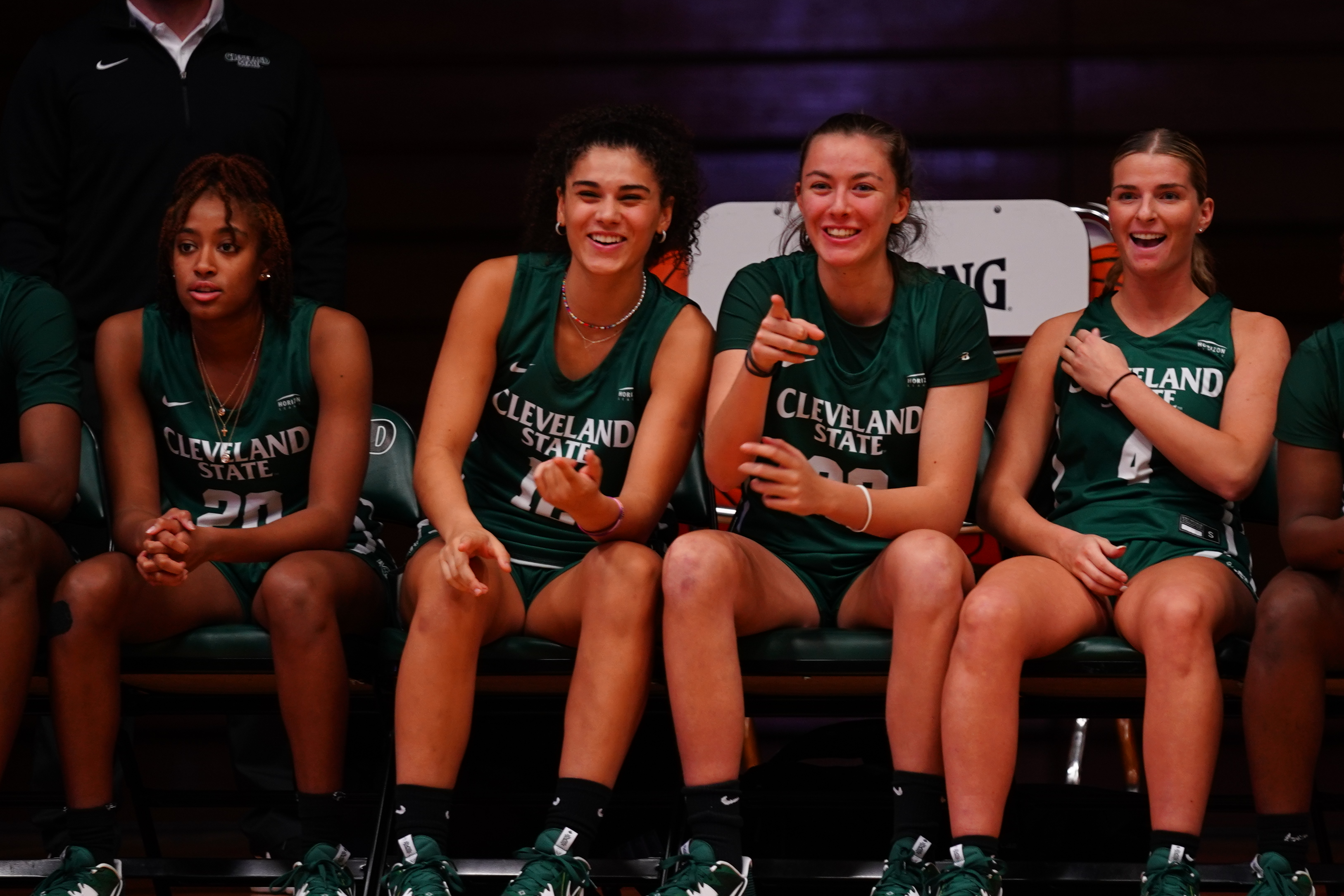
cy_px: 525
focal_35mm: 363
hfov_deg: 5.7
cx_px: 795
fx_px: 13552
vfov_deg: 3.8
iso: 800
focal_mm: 200
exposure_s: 1/100
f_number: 2.8
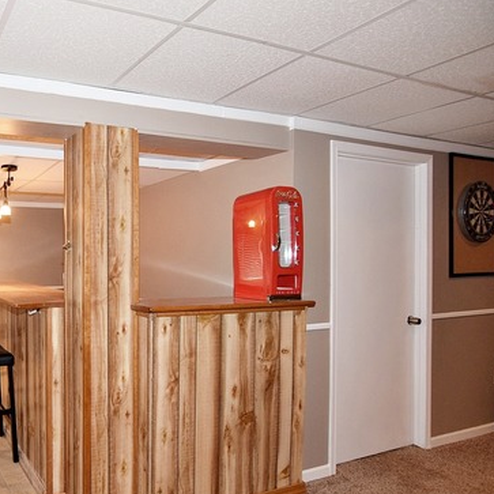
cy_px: 259
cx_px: 73
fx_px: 400
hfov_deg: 56.9
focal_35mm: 25
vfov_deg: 63.4
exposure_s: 1/60
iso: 800
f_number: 3.5
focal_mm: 11
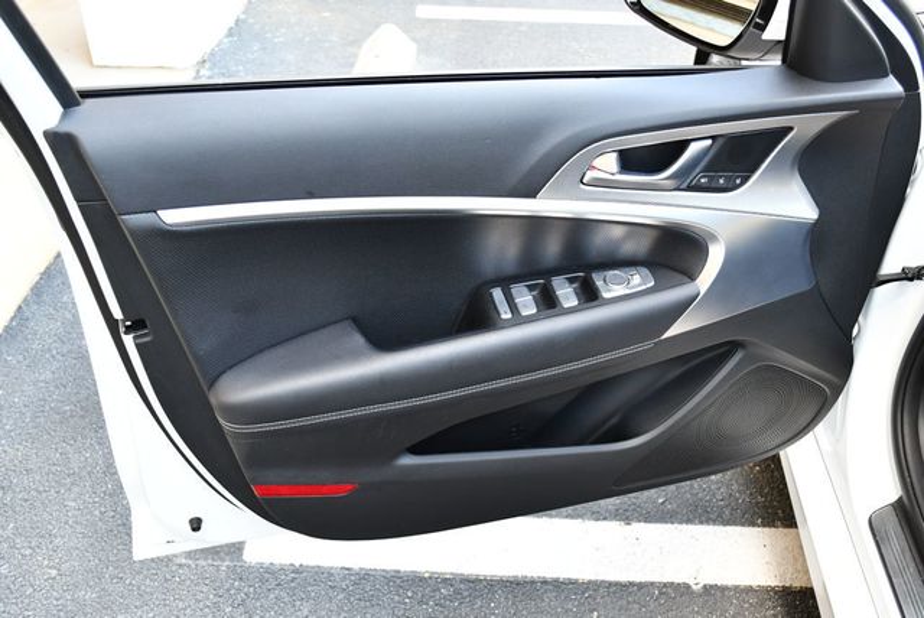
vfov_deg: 36.9
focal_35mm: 36
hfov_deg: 53.1
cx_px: 462
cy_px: 309
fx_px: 925
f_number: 3.5
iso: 800
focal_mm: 18
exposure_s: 1/250
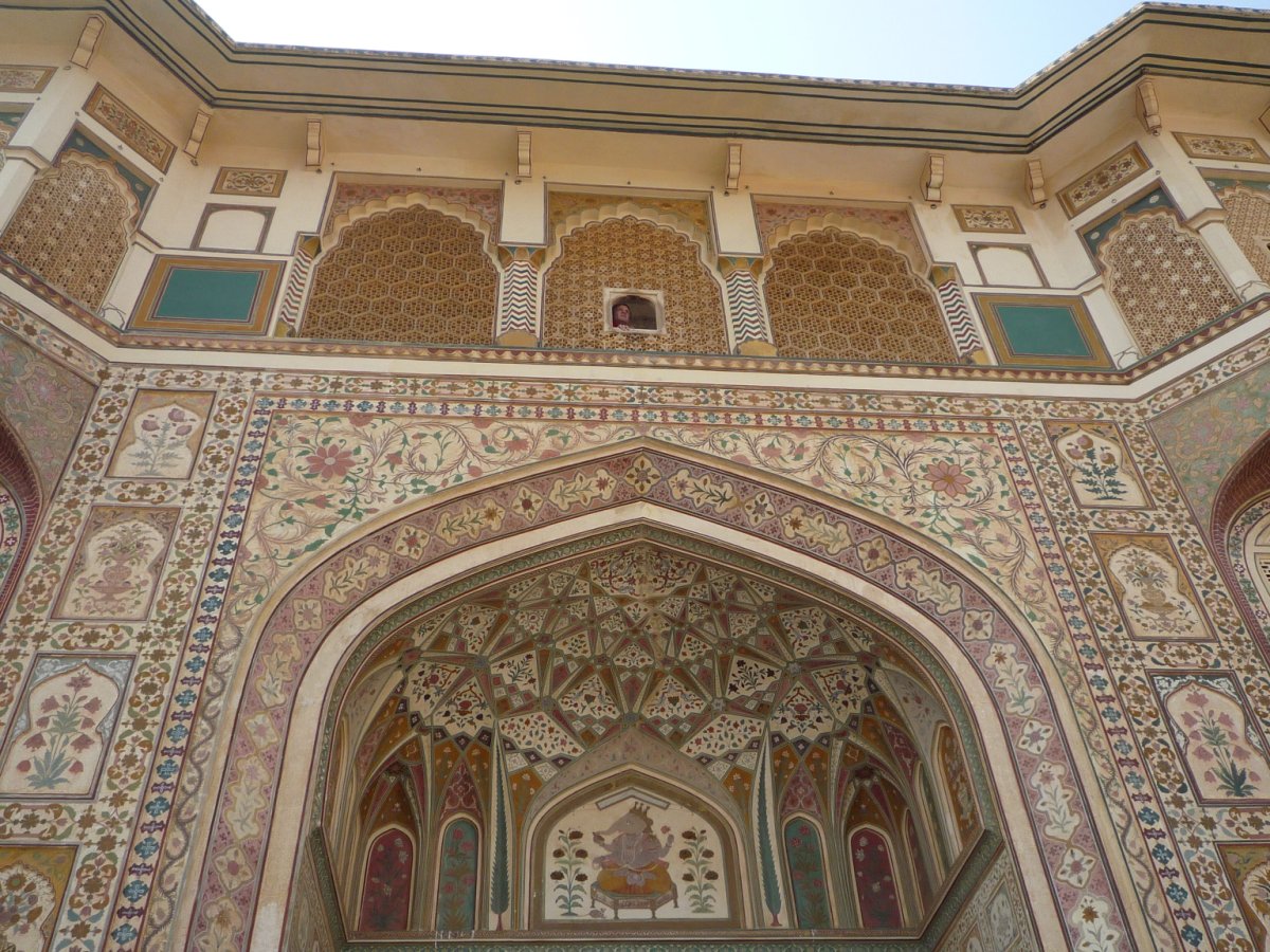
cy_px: 476
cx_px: 635
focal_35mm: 32
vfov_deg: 44.2
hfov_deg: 56.8
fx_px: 1174
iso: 100
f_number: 3.2
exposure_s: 1/500
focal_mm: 4.7
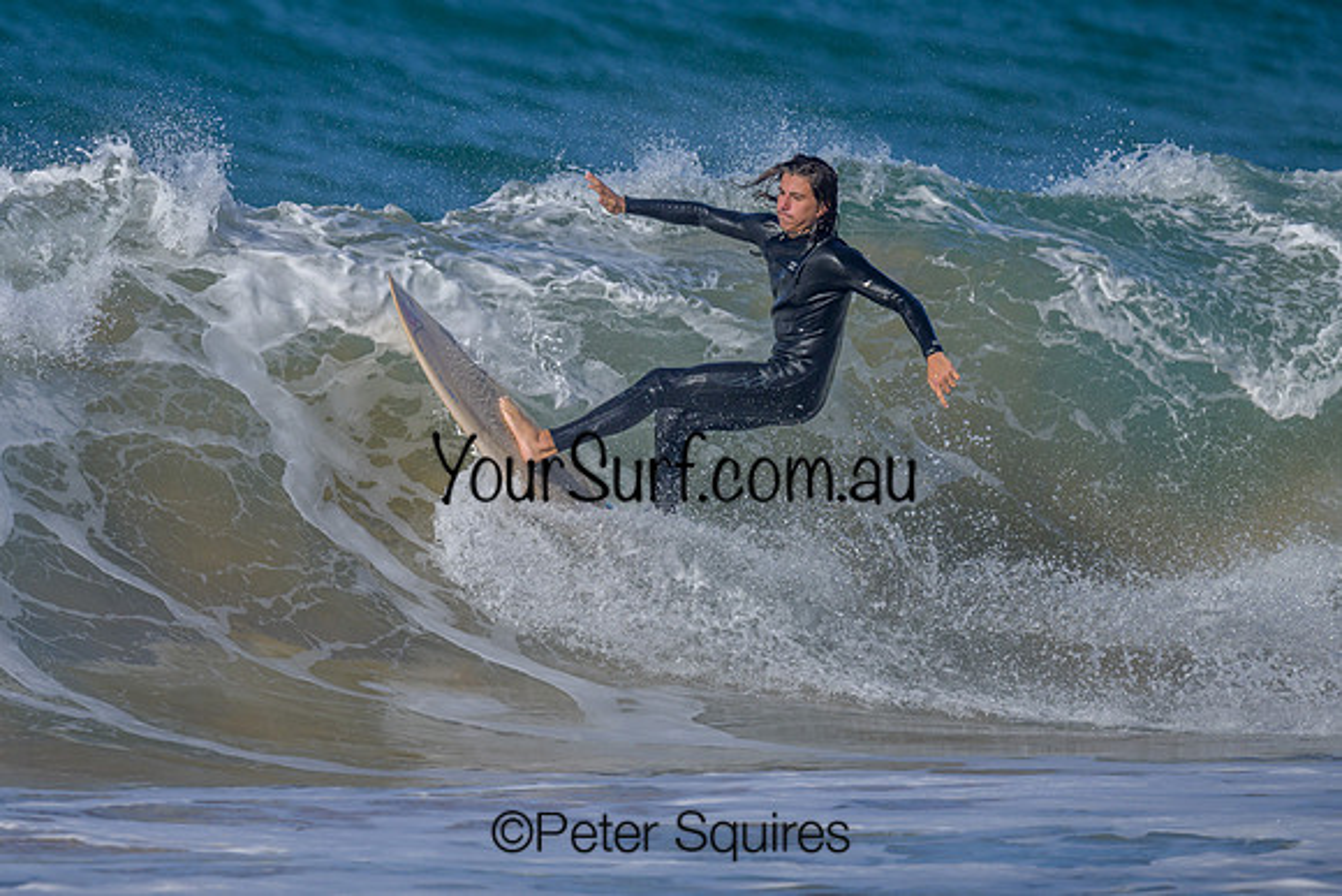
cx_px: 577
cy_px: 435
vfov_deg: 1.3
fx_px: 40922
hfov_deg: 1.9
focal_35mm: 1098
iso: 250
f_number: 6.3
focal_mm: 800
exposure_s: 1/2000
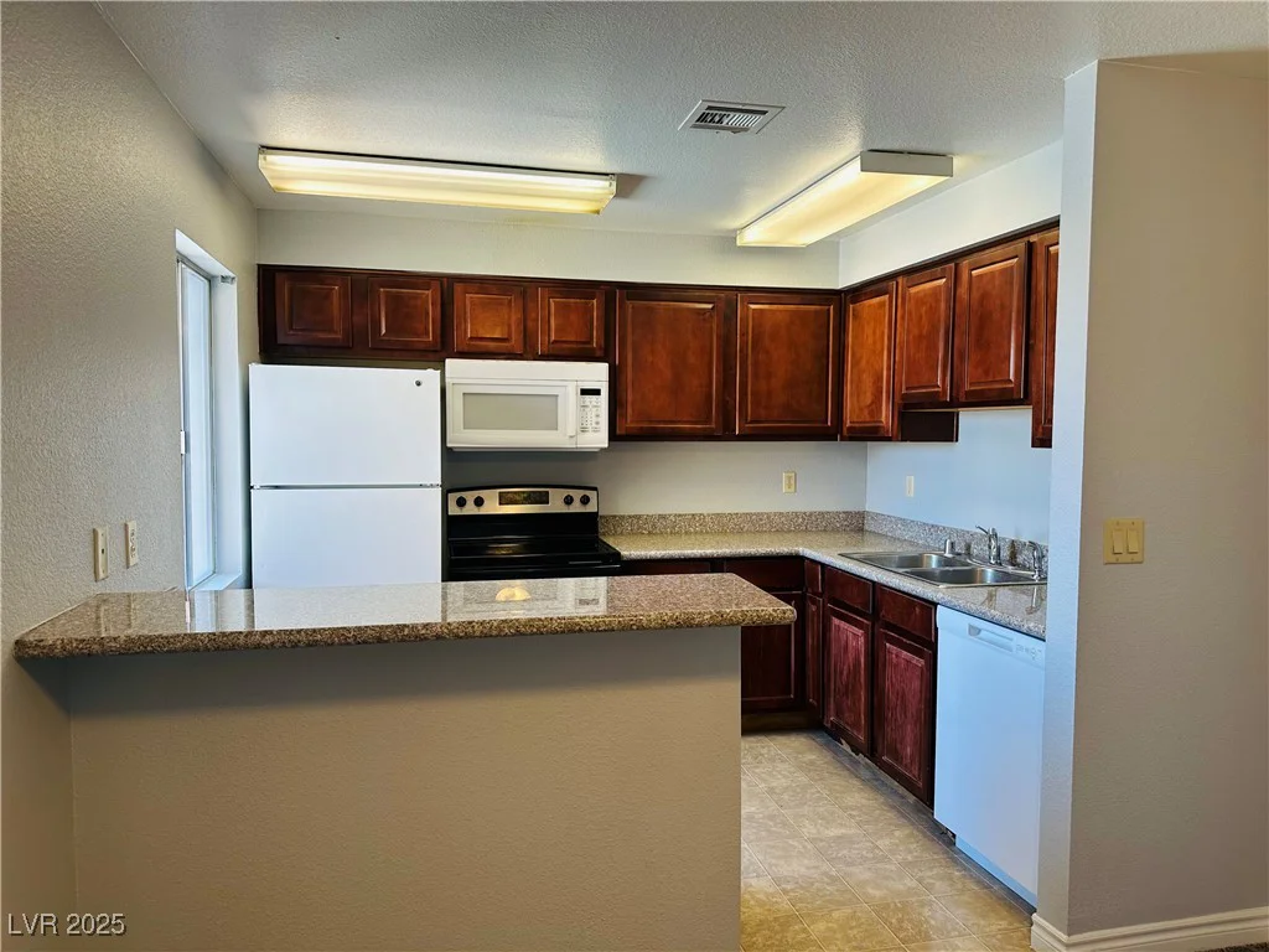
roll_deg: -0.6
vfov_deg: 56.8
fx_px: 880
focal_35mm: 24
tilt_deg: -4.4
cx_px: 634
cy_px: 476
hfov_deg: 71.6
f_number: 1.78
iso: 100
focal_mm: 6.86
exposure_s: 1/120
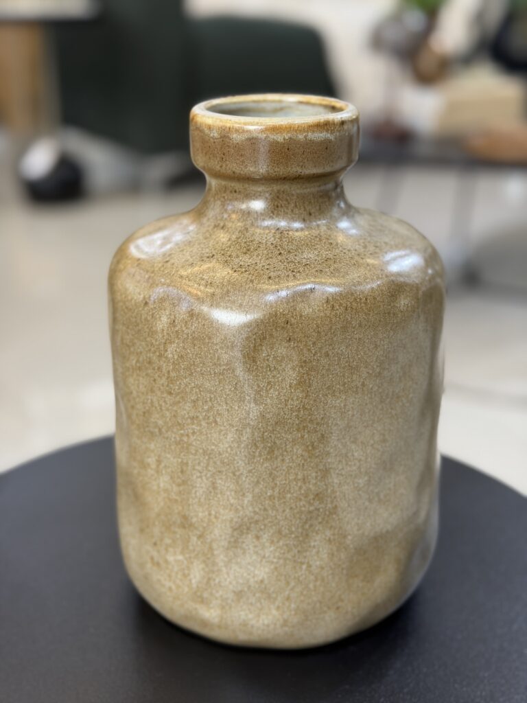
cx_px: 264
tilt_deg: -21.3
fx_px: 974
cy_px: 352
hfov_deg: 30.3
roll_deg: -2.1
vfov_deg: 39.7
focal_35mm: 48
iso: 160
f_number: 1.78
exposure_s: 1/60
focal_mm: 6.76
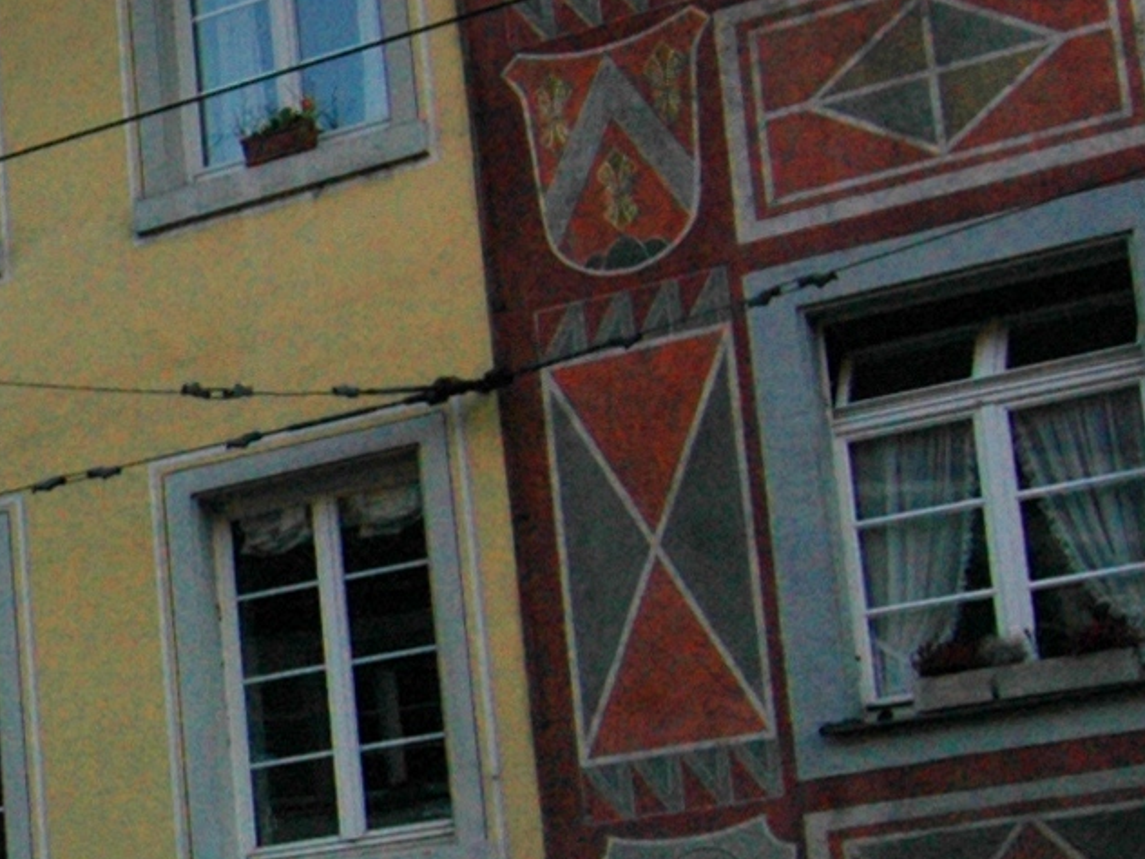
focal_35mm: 96
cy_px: 611
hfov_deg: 17.7
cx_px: -707
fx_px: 3175
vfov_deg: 15.4
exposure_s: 1/50
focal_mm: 14
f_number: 7.1
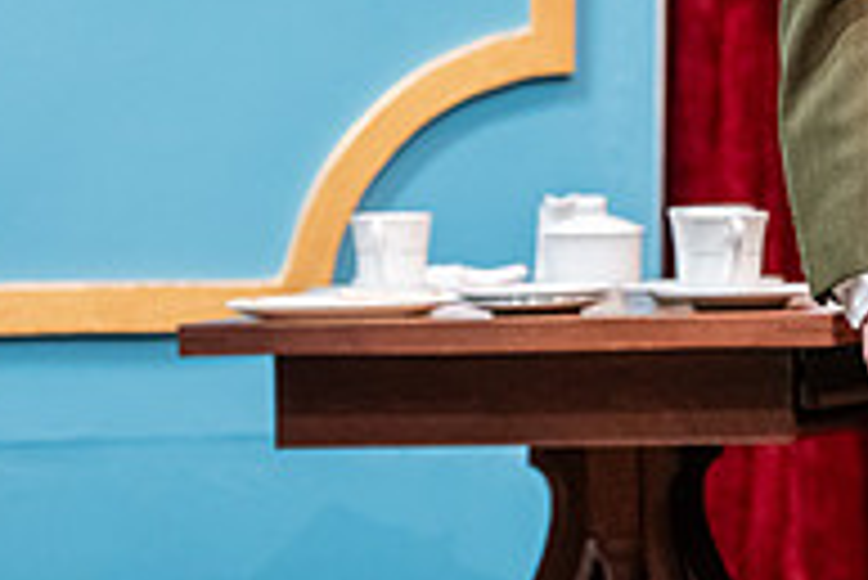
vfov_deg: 4.1
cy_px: -272
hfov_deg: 6.1
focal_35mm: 337
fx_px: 8131
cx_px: 949
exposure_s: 1/200
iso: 3200
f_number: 3.2
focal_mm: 112
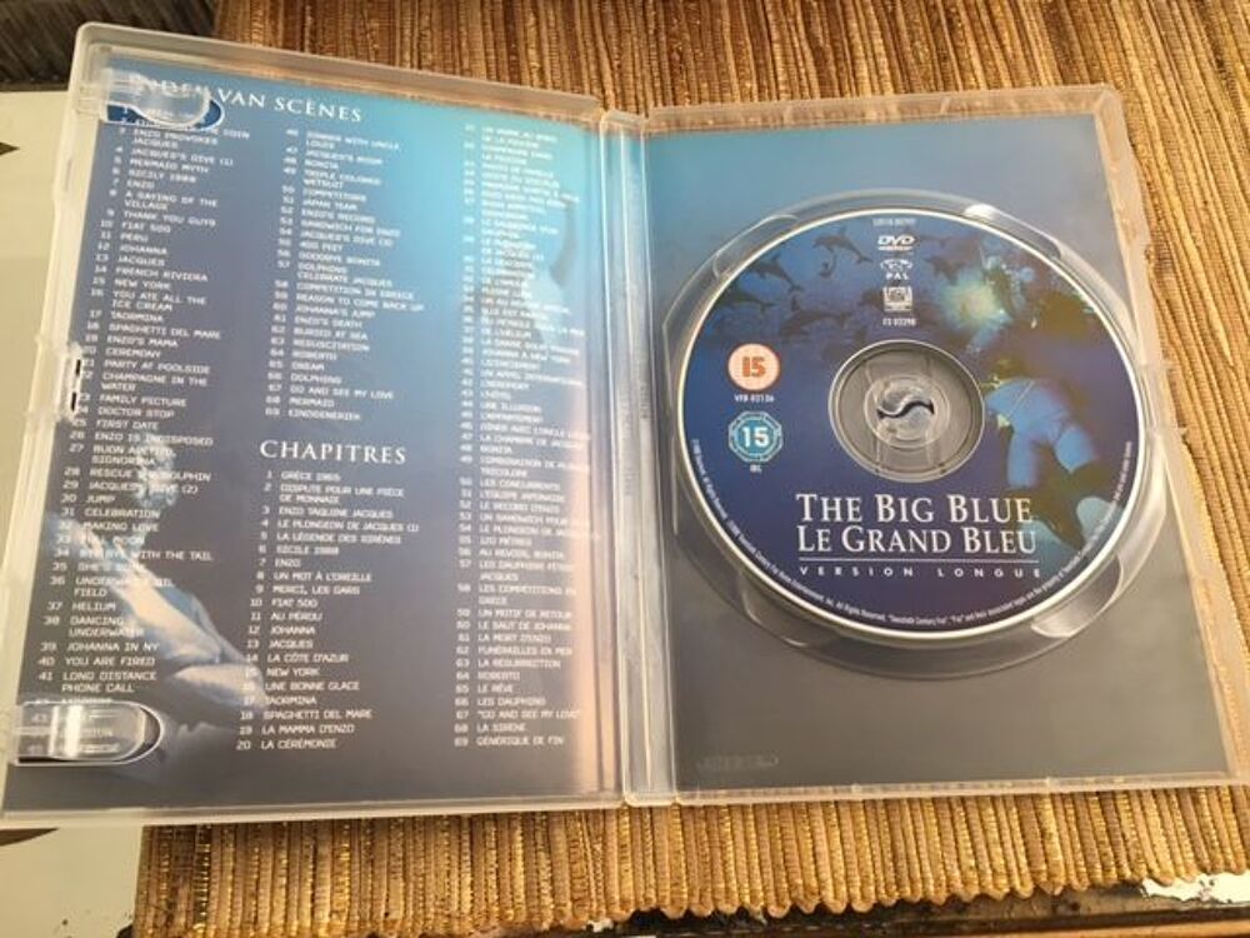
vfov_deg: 48.2
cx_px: 625
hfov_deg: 61.7
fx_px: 1047
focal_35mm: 29
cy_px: 469
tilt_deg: -72.5
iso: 32
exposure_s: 1/33
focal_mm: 4.15
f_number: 2.2
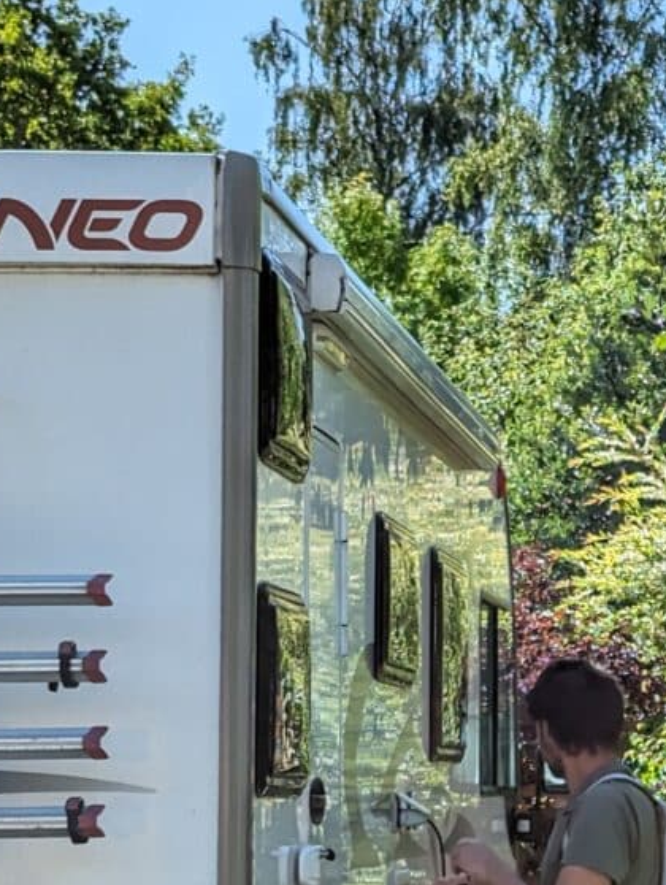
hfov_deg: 10.6
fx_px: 3506
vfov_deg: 14.3
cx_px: 878
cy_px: 626
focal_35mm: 137
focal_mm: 6.81
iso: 45
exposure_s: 1/2232
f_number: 1.85
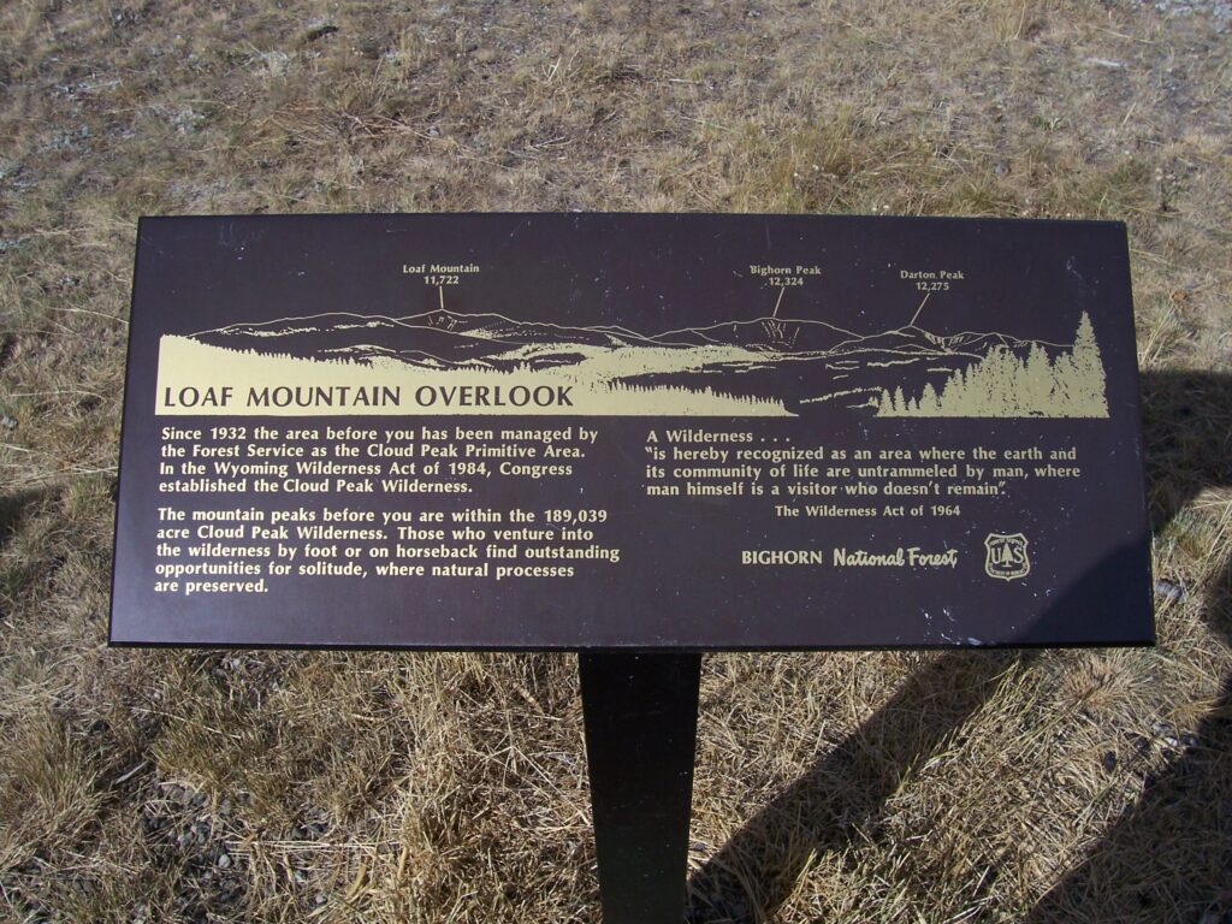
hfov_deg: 54.0
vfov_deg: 41.8
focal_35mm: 34
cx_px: 616
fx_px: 1210
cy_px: 462
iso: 80
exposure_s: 1/750
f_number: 5.6
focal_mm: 5.6
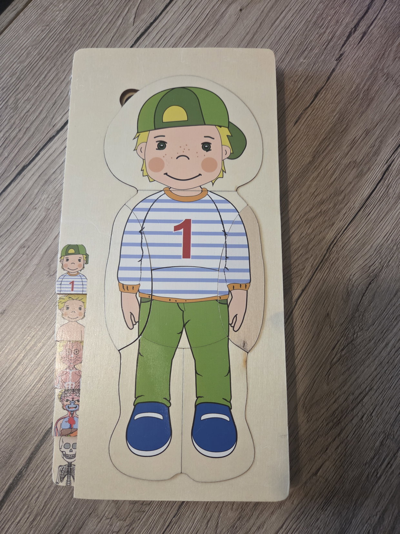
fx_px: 354
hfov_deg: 58.9
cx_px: 200
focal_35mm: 23
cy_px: 267
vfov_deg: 73.9
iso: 640
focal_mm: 5.4
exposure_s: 1/100
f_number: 1.8
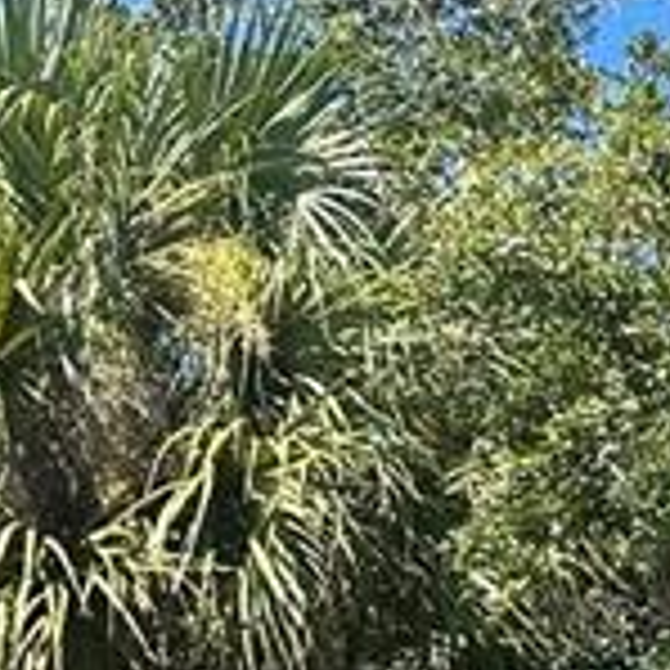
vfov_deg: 11.6
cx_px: 1952
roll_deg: +0.6
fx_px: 3197
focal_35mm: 146
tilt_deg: +10.0
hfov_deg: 9.6
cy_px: 899
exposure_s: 1/1393
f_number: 1.78
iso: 80
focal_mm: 6.86
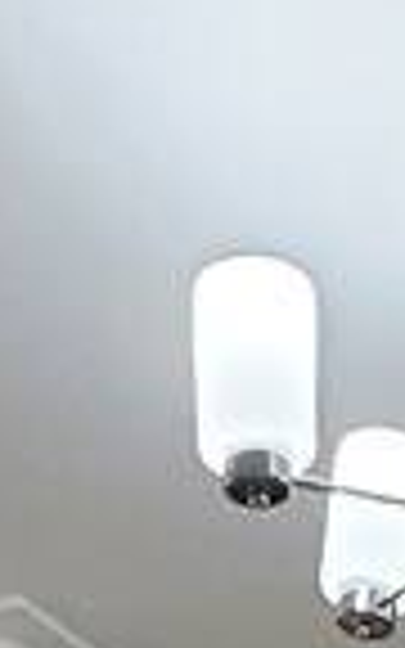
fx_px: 1801
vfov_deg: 14.1
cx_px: 310
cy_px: 1555
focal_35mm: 102
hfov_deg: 12.8
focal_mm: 1.7
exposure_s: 1/60
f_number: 2.2
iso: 100
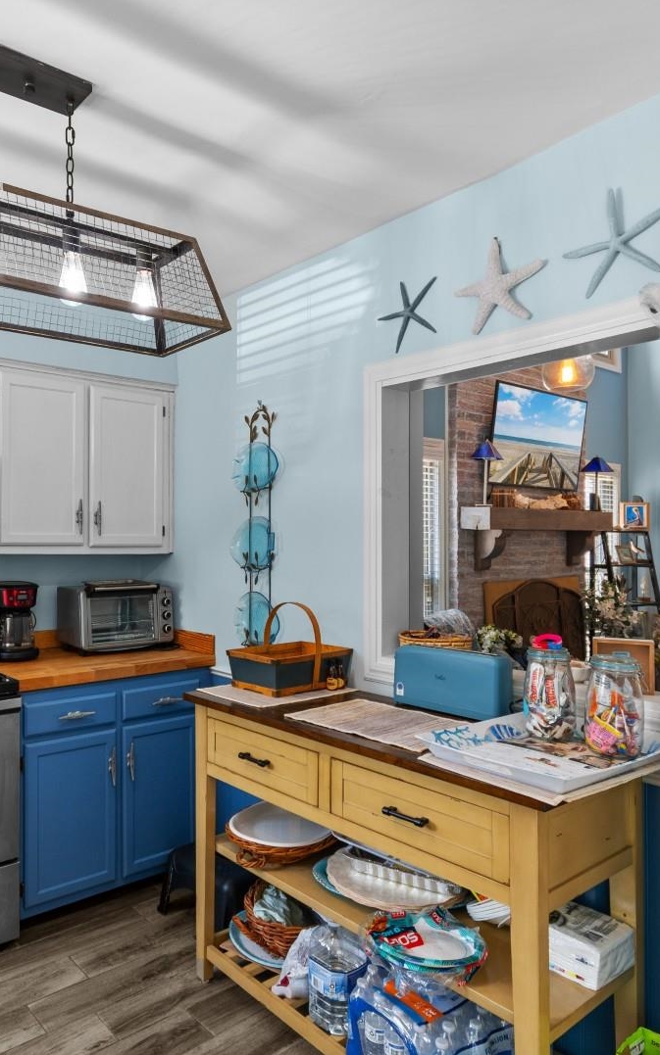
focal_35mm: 23
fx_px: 662
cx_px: 211
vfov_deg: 77.2
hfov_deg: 51.8
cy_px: 527
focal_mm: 10
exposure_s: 1/13
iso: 100
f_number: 4.5
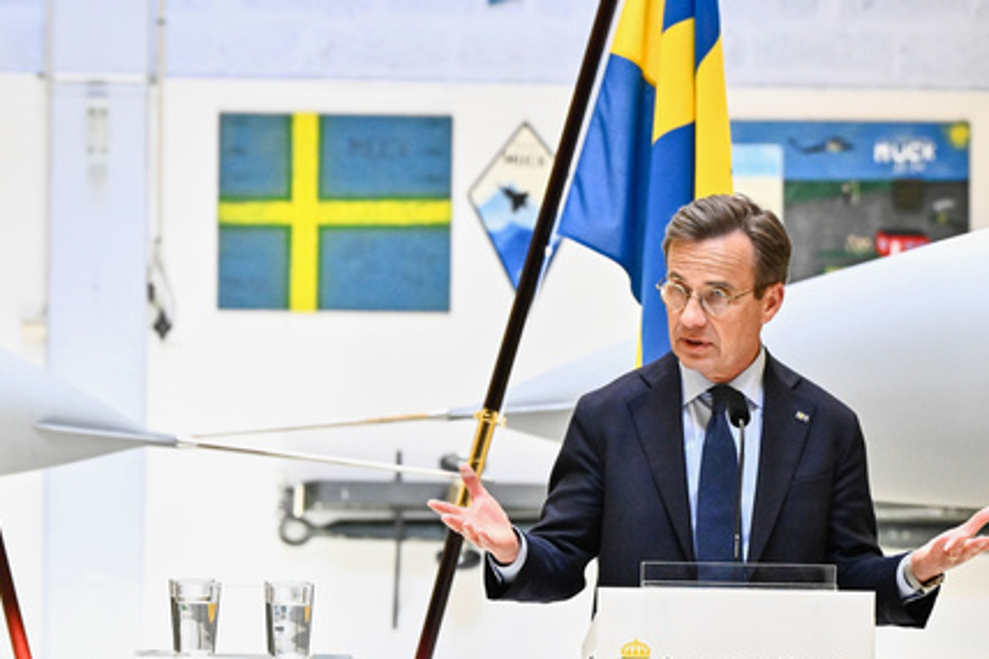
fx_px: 5849
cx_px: 330
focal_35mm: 213
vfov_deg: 6.4
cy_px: 659
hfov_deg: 9.7
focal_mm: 89
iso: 2500
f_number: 4
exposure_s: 1/640
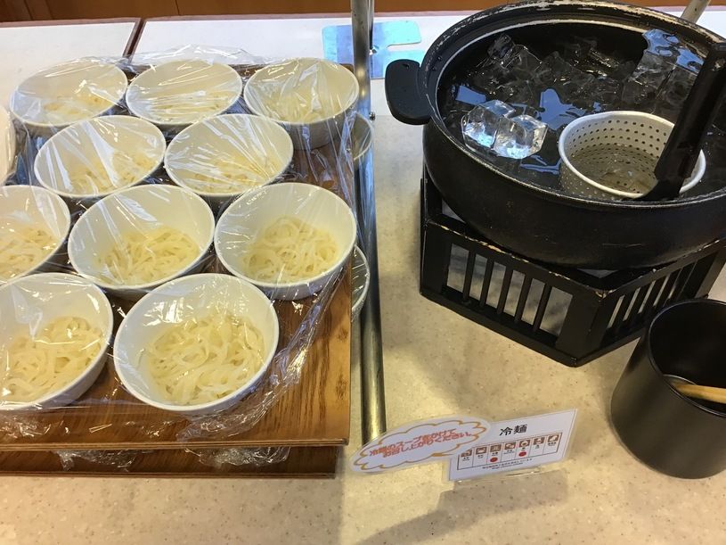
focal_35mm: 31
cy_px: 272
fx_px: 650
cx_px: 363
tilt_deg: -49.1
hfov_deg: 58.4
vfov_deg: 45.4
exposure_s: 1/33
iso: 80
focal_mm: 3.3
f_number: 2.4
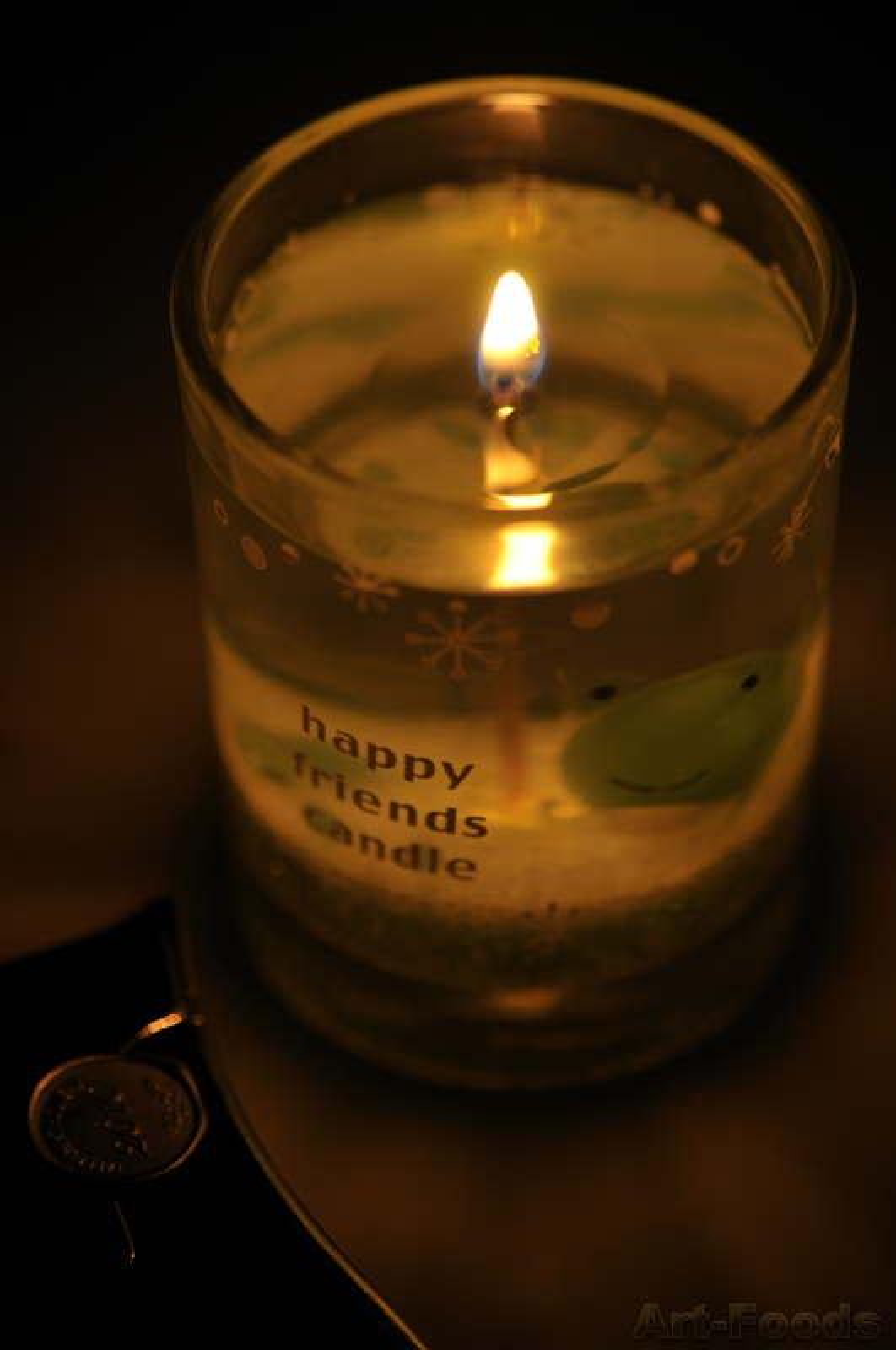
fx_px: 5055
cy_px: 675
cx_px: 448
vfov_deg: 15.2
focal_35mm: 135
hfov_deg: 10.1
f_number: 4
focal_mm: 90
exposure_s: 1/20
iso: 200
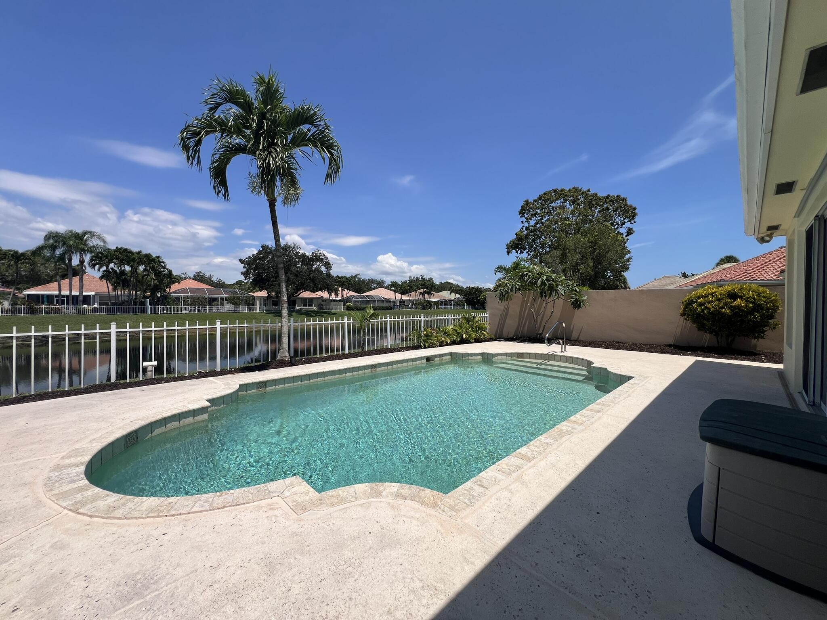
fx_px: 311
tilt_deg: -1.1
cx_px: 414
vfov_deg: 89.9
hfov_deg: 106.2
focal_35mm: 13
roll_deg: -0.6
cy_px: 310
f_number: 1.8
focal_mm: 1.57
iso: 32
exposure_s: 1/2874
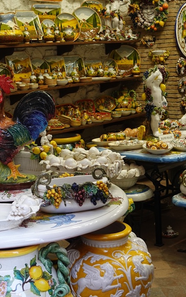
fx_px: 552
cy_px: 92
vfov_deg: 29.9
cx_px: 59
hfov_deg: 19.1
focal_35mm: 68
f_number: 2.8
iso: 125
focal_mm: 13.72
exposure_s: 1/60
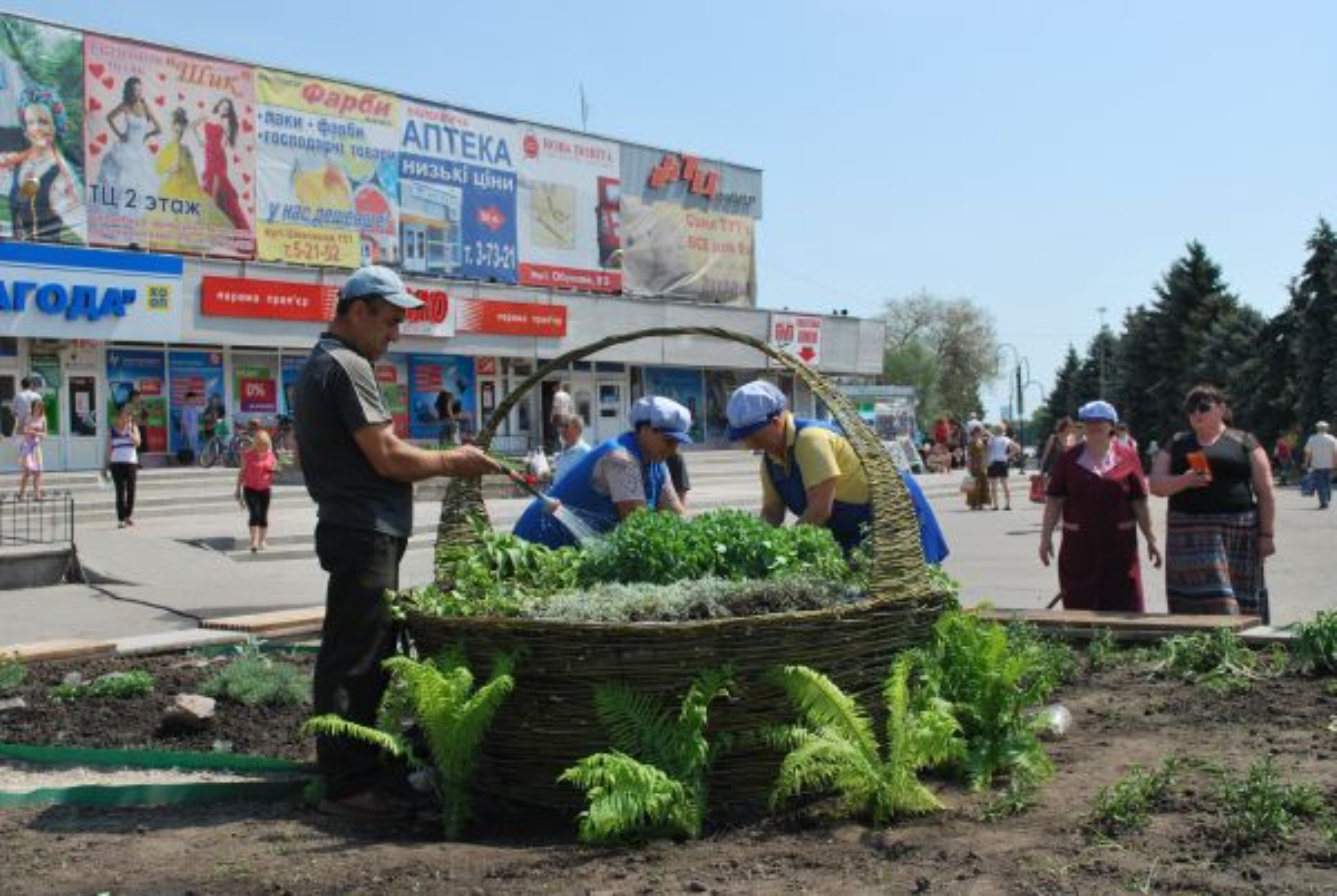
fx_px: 1562
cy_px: 448
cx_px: 668
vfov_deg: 32.0
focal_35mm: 42
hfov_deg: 46.3
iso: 100
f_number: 8
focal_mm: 28
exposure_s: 1/250
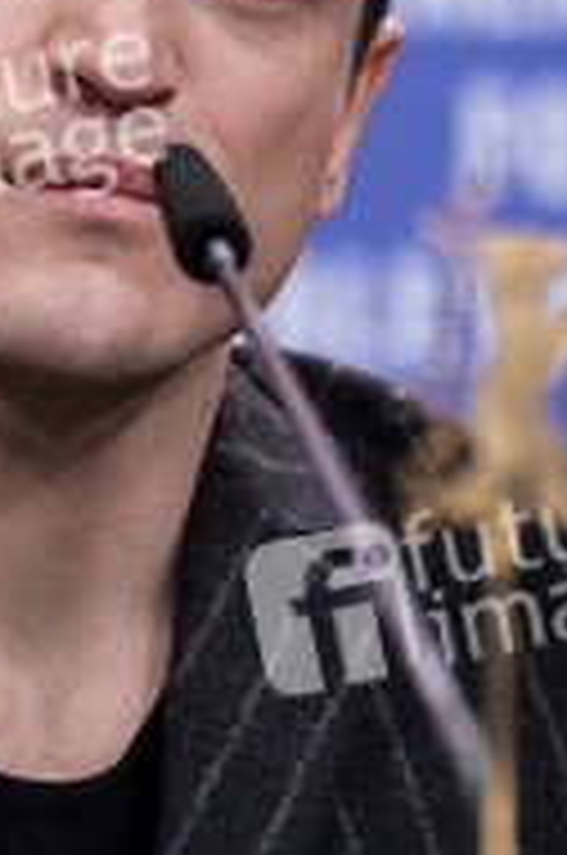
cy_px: 364
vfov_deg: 4.7
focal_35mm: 443
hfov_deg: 3.1
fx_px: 10503
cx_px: 68
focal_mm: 140
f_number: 2.8
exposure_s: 1/210
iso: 1600
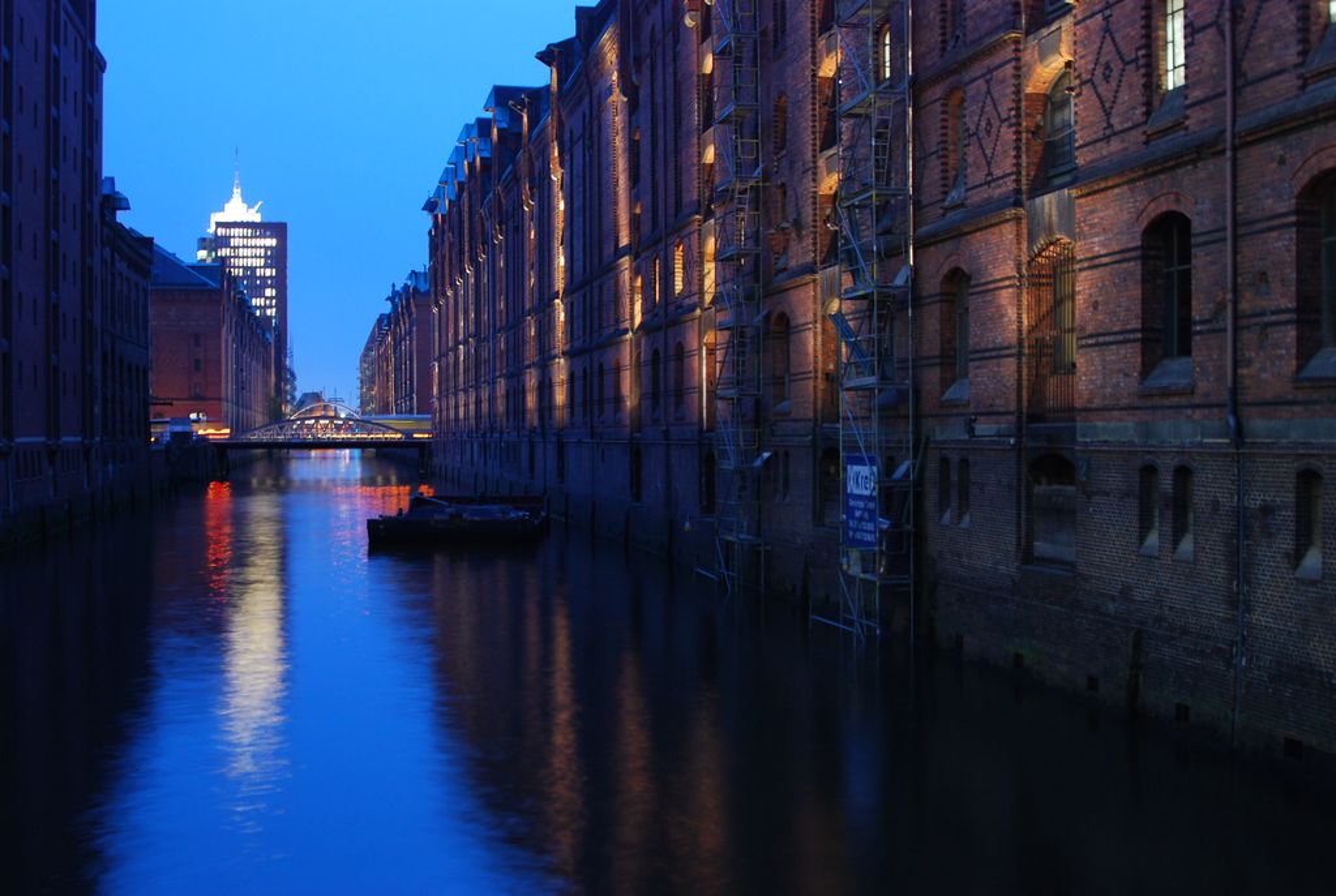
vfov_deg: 28.2
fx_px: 1785
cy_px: 448
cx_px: 668
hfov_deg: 41.0
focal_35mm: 48
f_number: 4
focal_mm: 32
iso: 400
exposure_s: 2
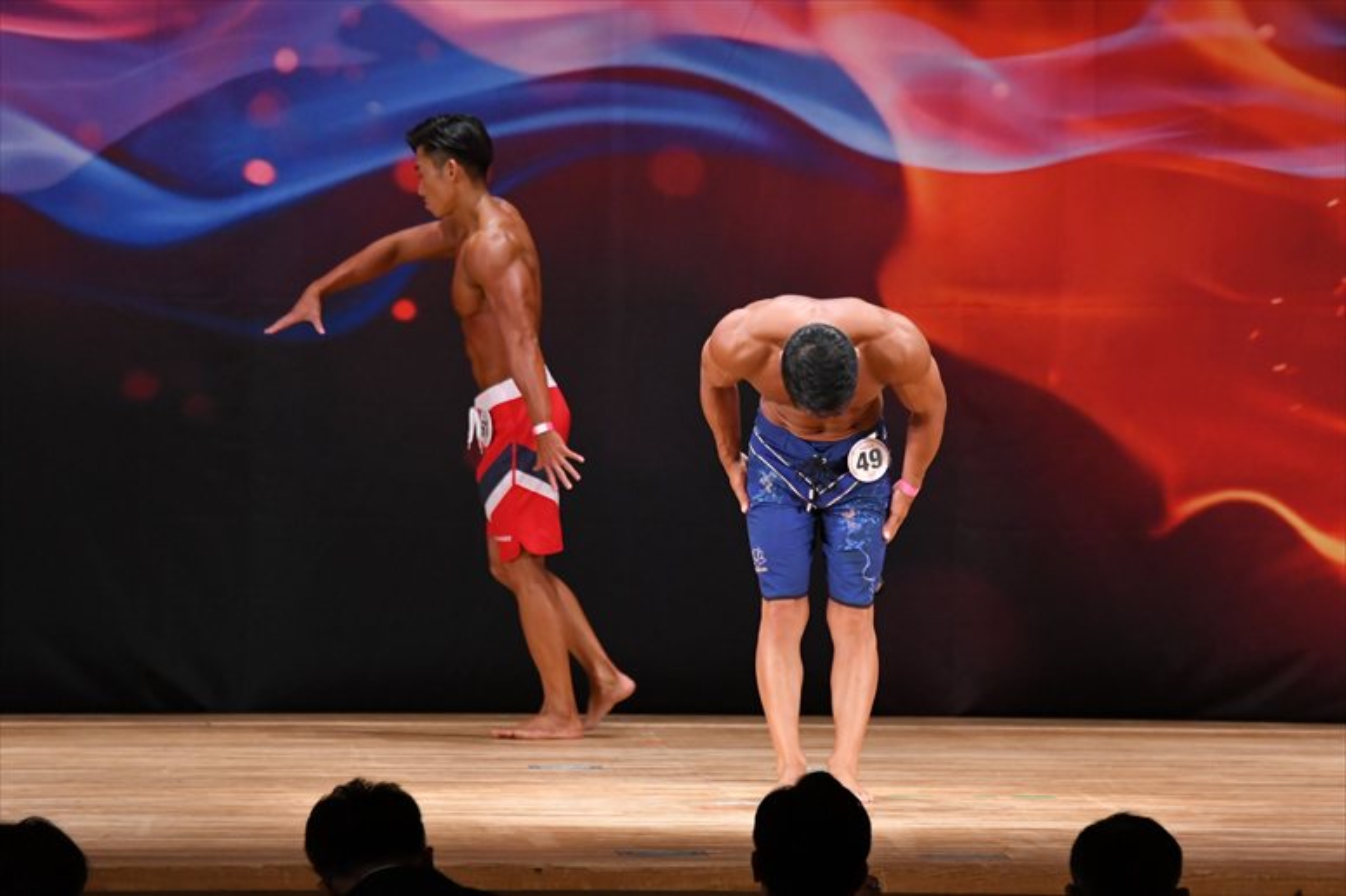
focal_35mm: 240
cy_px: 448
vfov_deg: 5.7
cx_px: 673
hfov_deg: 8.6
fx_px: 8969
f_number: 5.6
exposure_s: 1/400
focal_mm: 160
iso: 3200
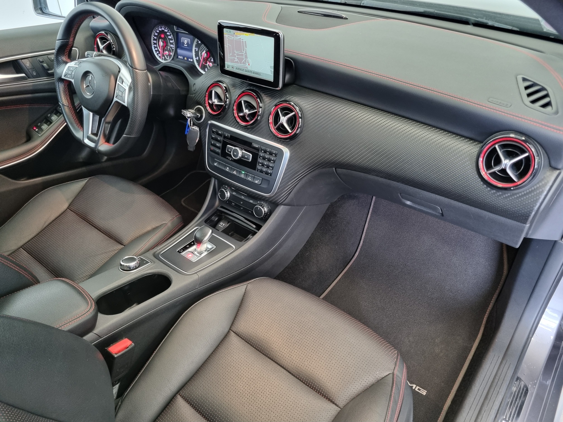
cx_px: 282
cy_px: 211
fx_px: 423
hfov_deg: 67.3
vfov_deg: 53.1
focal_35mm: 26
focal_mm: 5.4
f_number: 1.8
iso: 500
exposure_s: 1/34
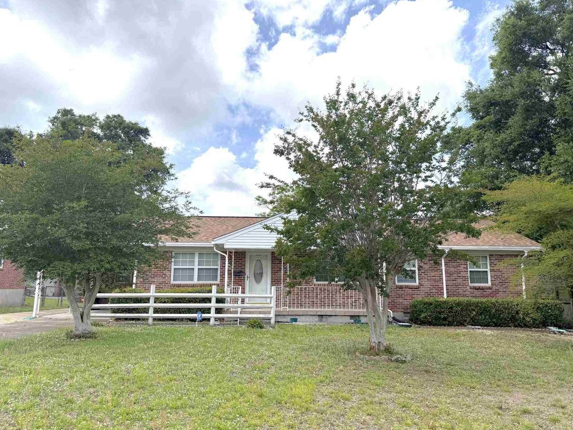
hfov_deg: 69.4
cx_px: 293
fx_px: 414
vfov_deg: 54.9
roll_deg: -1.0
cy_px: 221
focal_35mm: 25
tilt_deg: +8.7
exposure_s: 1/5319
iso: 80
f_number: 1.78
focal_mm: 6.76
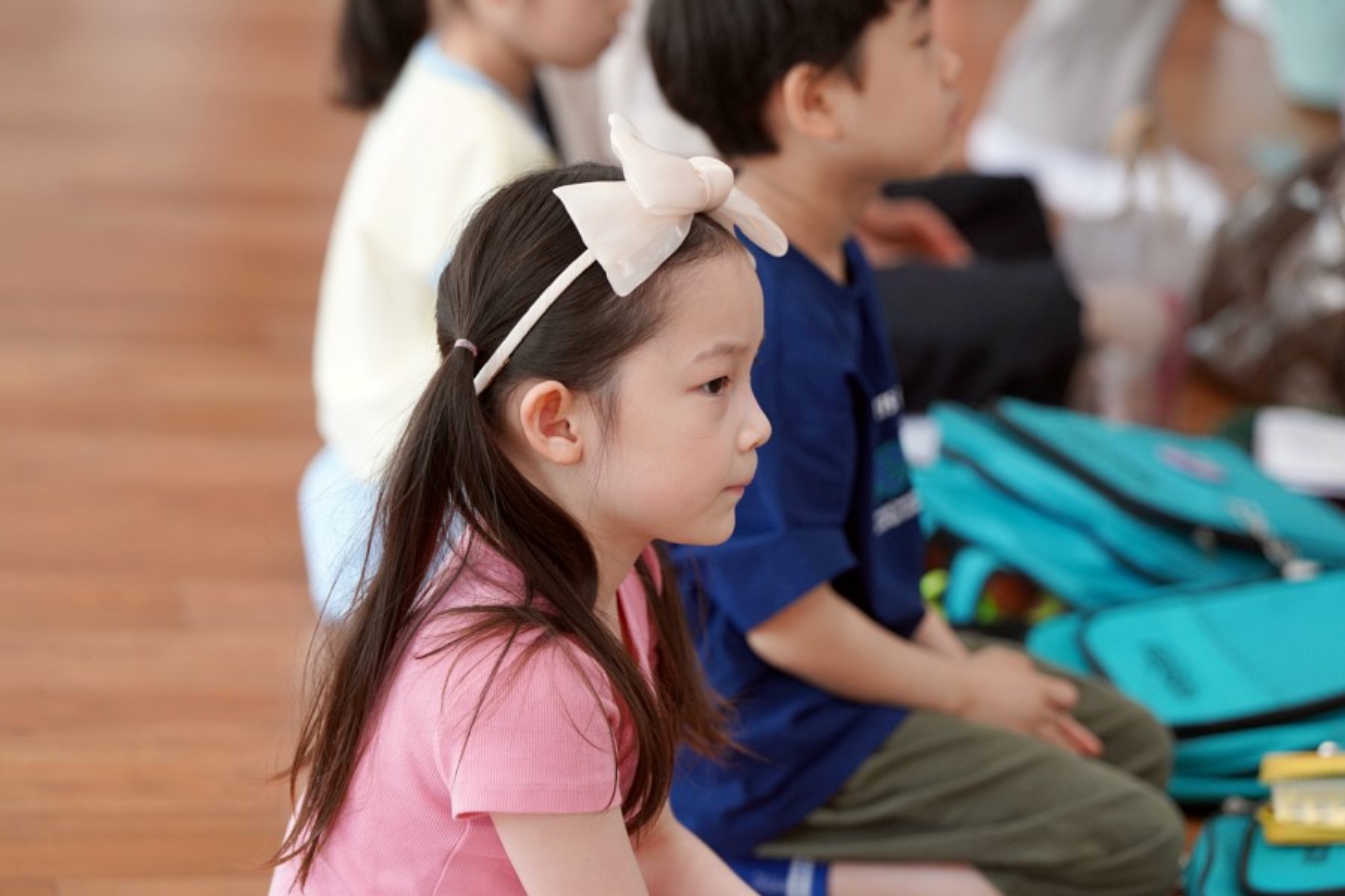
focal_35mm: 151
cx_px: 672
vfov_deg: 9.1
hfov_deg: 13.6
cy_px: 448
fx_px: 5641
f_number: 4
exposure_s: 1/160
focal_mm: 151
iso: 1000
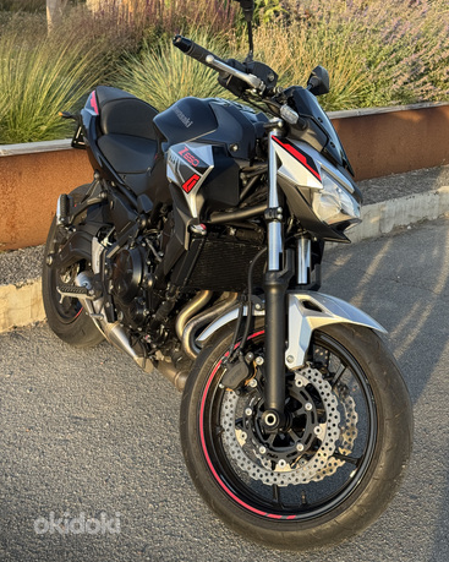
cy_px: 260
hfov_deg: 29.7
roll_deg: -1.2
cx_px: 228
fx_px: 847
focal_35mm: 51
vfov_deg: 36.6
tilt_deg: -16.3
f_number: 1.78
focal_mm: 6.76
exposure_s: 1/428
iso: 64
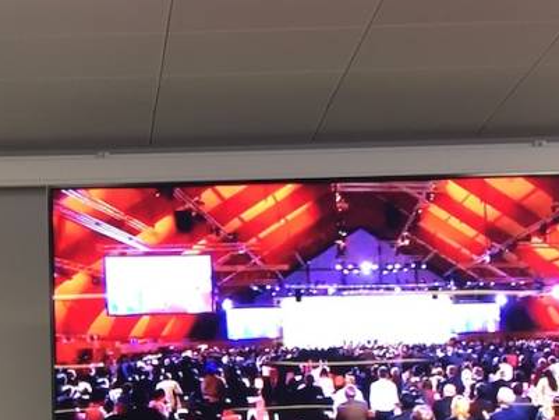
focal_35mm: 74
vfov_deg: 19.0
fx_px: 1195
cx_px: 60
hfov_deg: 25.5
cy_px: 479
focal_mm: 4.15
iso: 100
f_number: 2.2
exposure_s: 1/33
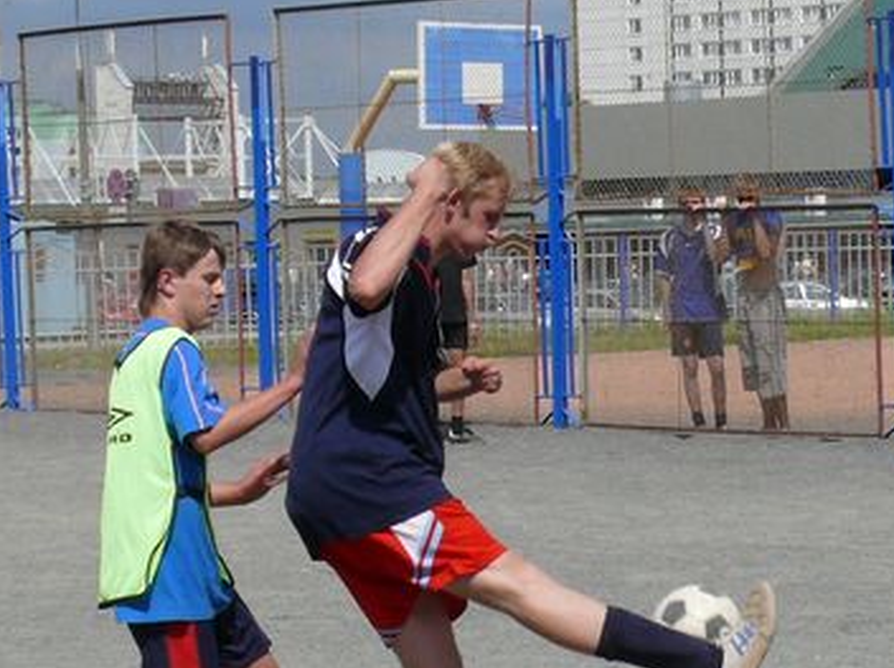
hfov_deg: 22.0
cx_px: 544
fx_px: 2295
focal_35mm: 89
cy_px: 475
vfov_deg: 16.5
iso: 100
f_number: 5.6
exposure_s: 1/1000
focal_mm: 9.7
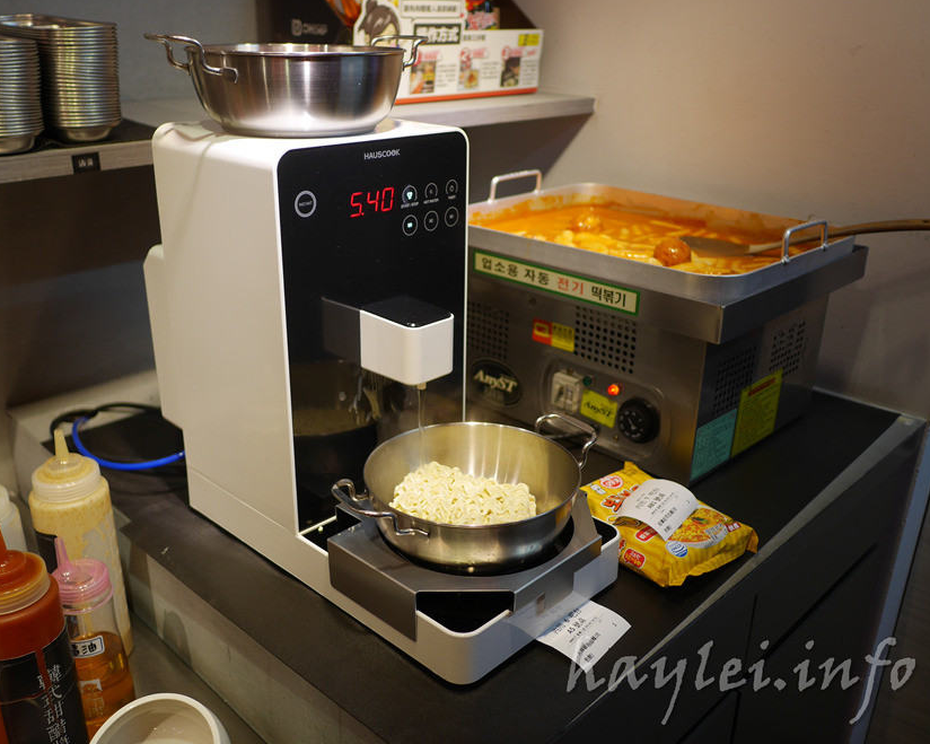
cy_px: 366
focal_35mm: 32
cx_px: 439
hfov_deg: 55.6
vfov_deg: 45.8
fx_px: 881
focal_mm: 15
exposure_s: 1/80
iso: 200
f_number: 1.7
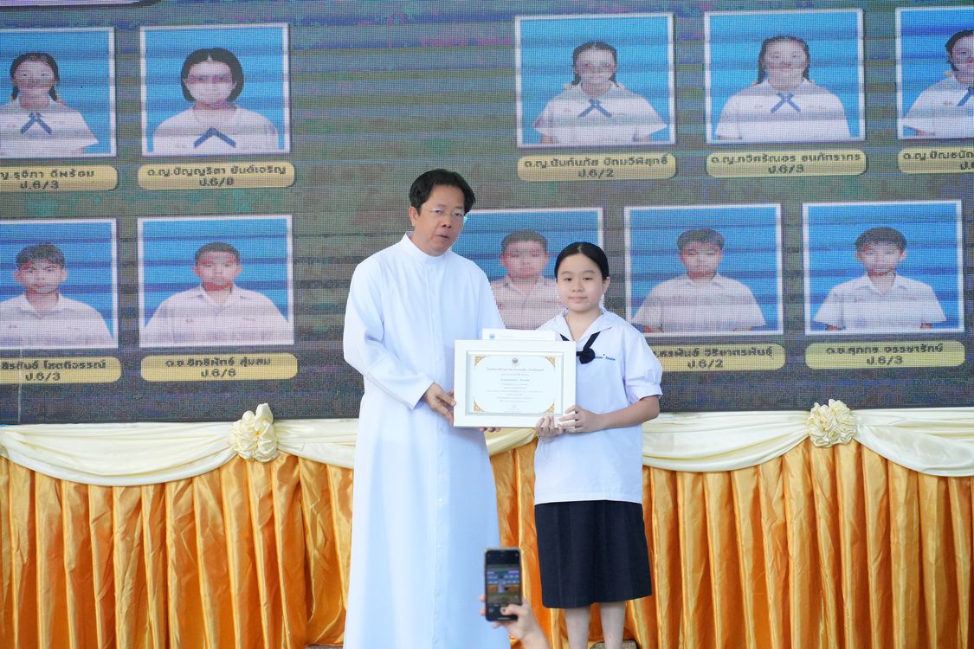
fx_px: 4504
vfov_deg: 8.2
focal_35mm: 166
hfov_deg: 12.3
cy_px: 324
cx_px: 487
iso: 6400
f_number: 5.6
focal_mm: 111
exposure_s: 1/640
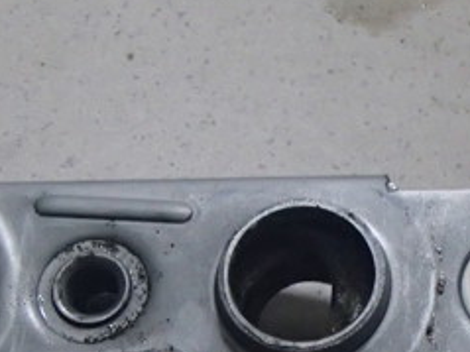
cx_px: 277
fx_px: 1344
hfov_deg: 19.8
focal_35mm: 99
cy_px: 412
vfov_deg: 14.5
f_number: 4.7
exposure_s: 1/40
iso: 1600
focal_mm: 6.64
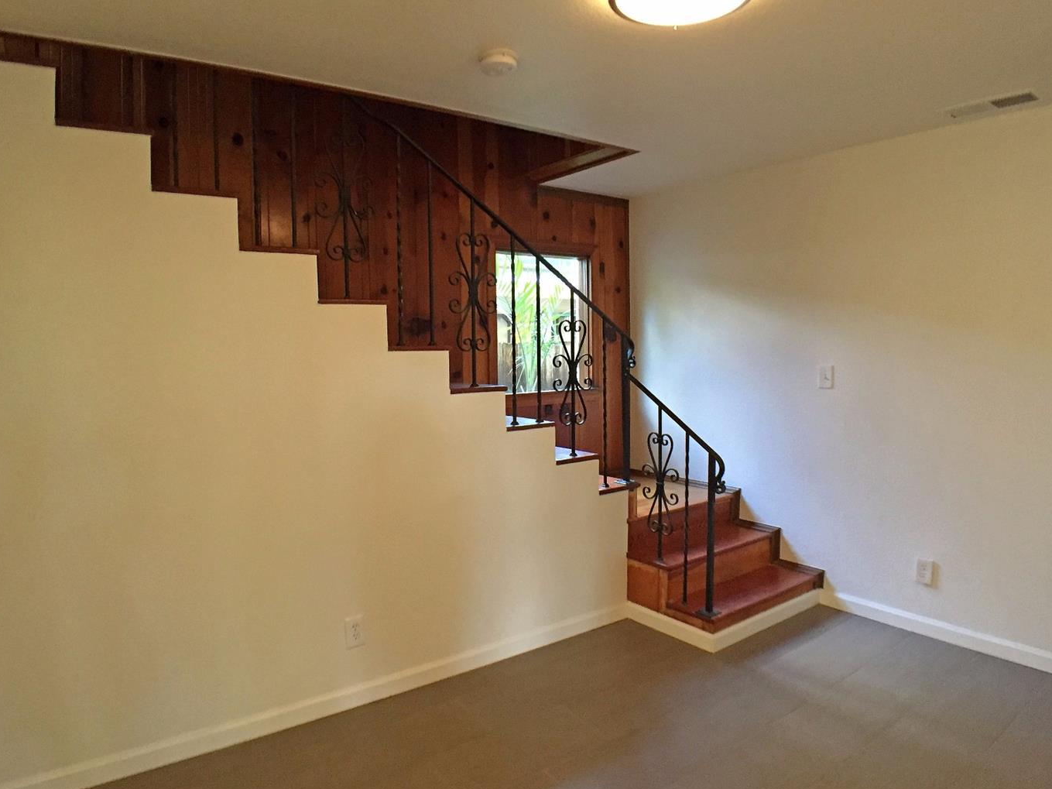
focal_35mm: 32
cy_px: 398
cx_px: 498
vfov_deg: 44.2
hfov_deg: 56.8
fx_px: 972
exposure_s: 1/30
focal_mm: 4.15
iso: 250
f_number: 2.2
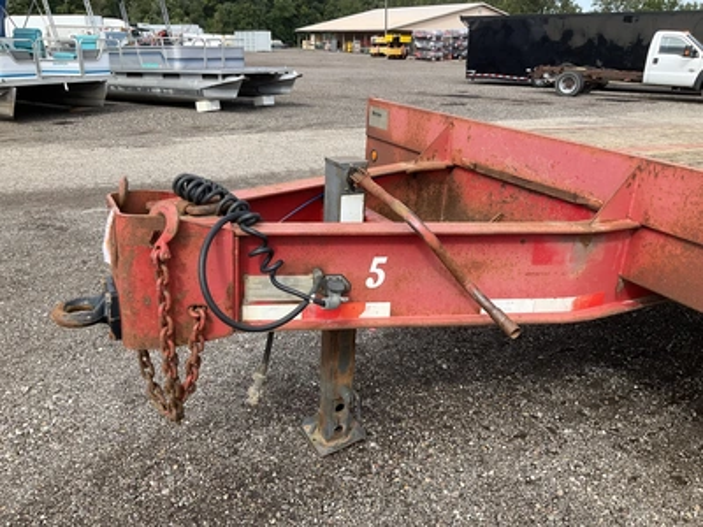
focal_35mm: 29
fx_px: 589
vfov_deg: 48.2
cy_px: 264
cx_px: 352
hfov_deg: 61.7
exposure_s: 1/855
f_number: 1.8
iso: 25
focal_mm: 3
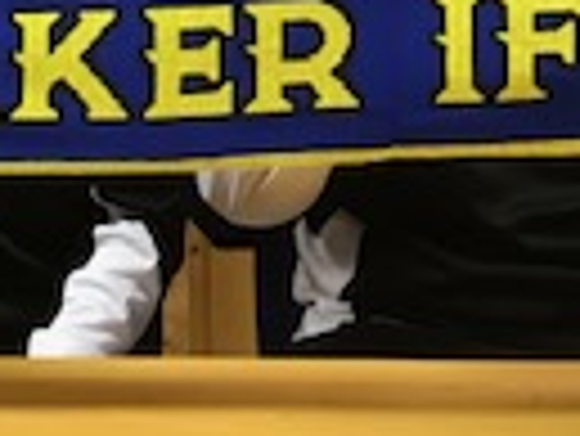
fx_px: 2331
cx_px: 85
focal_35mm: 139
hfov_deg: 14.1
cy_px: -130
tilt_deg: -8.9
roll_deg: +0.0
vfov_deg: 10.5
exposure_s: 1/17
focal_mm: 3.99
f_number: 1.8
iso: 40
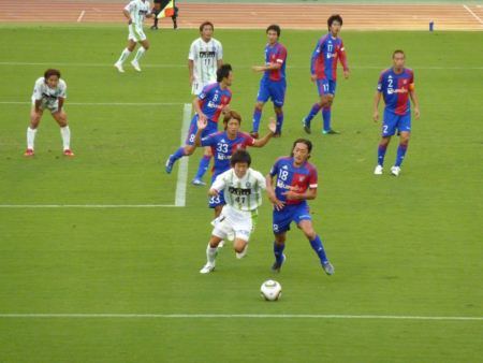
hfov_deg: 6.6
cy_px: 182
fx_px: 4188
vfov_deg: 5.0
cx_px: 242
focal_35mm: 300
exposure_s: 1/320
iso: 800
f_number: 4.9
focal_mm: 49.2
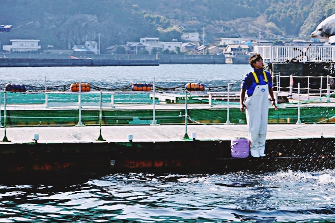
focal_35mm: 96
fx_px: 893
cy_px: 94
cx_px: 220
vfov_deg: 14.3
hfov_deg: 21.2
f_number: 9
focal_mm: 70
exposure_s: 1/125
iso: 100
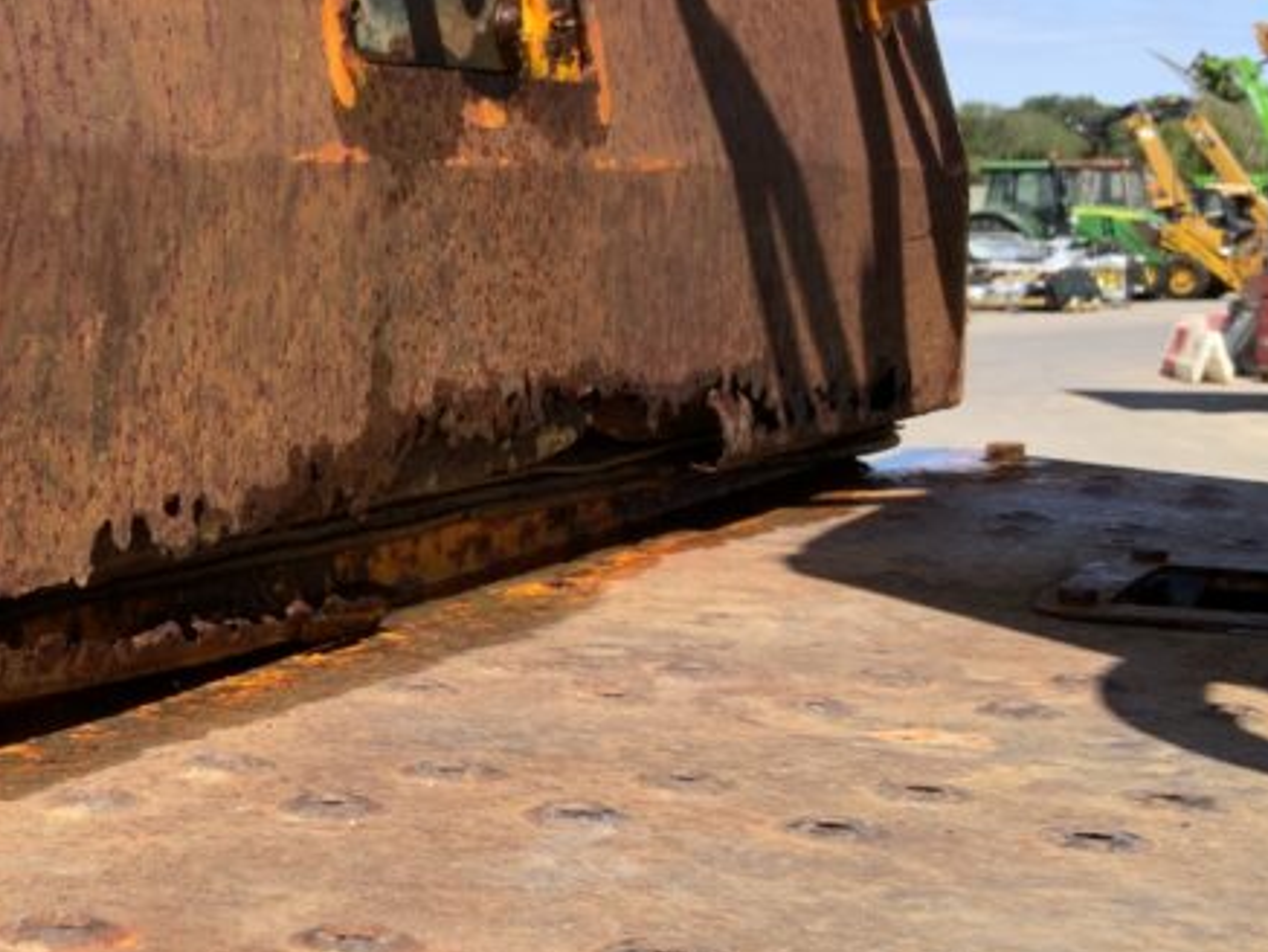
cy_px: 415
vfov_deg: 21.6
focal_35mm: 68
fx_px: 2492
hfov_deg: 27.4
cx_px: 90
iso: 16
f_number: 1.8
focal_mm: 3
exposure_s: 1/1098
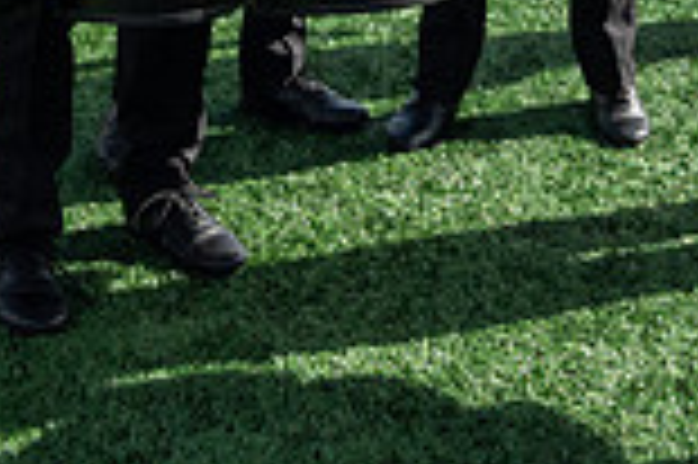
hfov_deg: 17.2
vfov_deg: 10.8
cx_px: 603
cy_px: -379
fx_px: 2285
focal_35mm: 118
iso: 1600
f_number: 10
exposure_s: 1/2500
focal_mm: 29
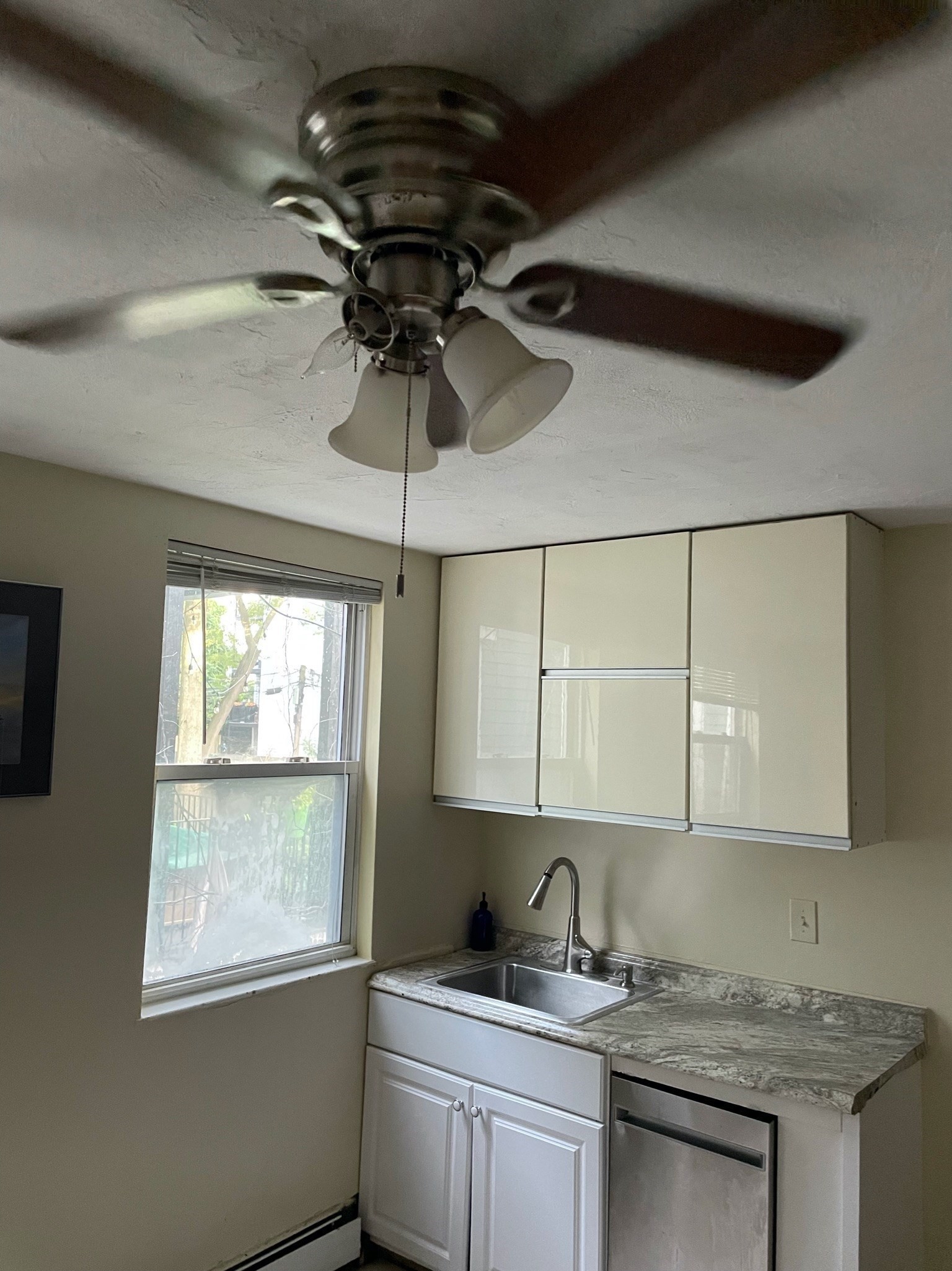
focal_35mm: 26
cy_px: 636
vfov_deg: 67.3
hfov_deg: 53.0
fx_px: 954
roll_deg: -1.6
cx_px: 476
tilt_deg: +3.4
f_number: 1.6
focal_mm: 4.2
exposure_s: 1/60
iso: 500
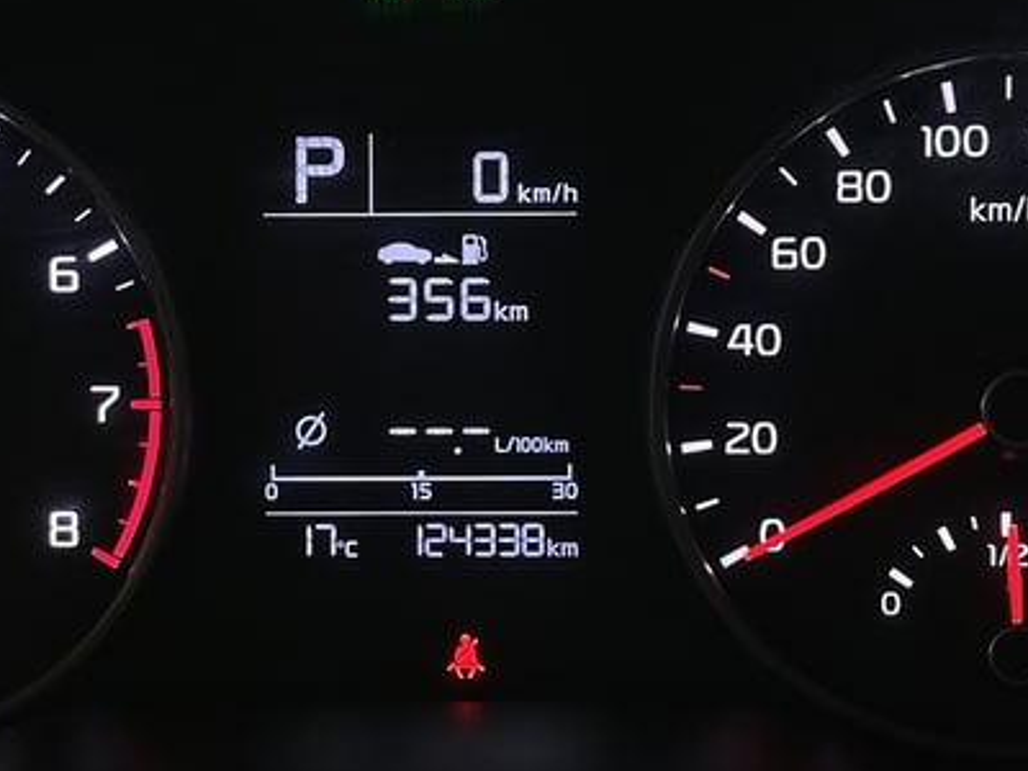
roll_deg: +0.2
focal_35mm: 108
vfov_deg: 13.7
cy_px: 335
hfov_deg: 18.2
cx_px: 427
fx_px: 3207
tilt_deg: -22.2
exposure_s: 1/50
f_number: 1.78
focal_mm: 6.86
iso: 200
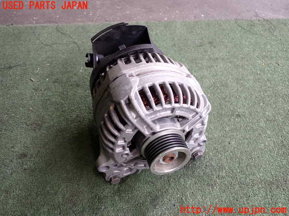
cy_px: 108
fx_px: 250
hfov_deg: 60.0
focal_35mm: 30
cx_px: 144
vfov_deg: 46.8
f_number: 2.3
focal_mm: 5.4
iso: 200
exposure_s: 1/100
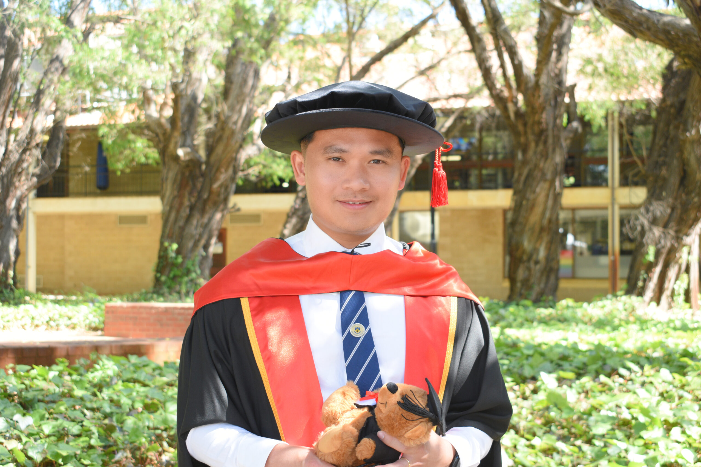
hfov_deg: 36.9
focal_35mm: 54
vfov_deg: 25.1
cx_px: 350
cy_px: 234
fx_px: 1051
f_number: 5.6
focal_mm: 36
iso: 400
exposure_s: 1/125
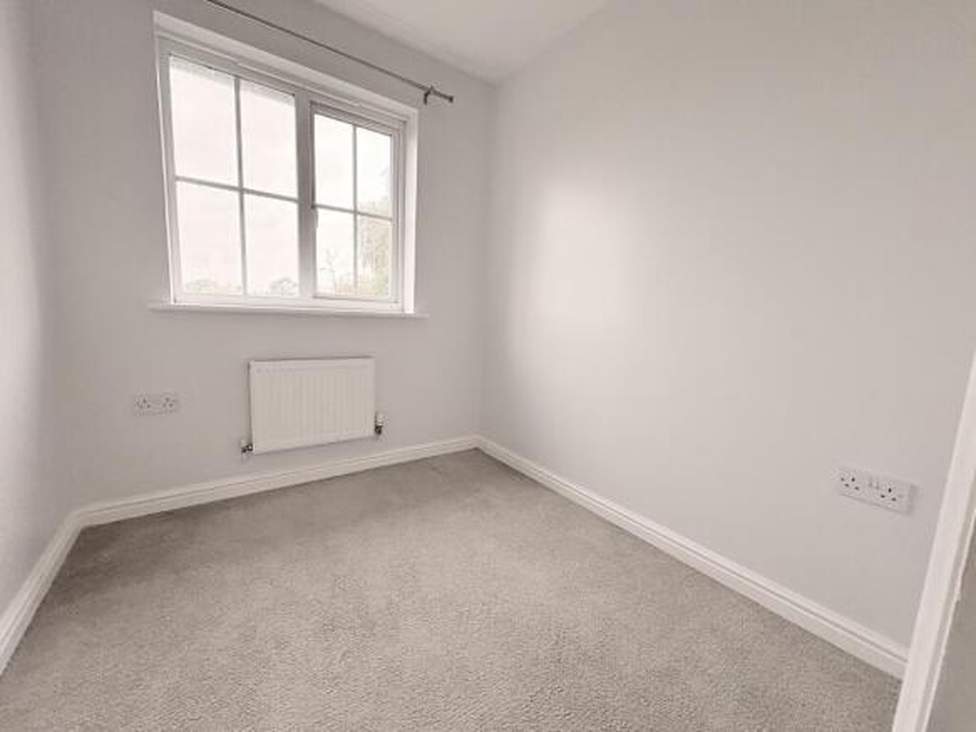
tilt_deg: -7.5
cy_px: 366
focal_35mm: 14
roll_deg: -3.7
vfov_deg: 85.7
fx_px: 395
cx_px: 488
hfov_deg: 102.1
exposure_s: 1/100
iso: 400
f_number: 2.2
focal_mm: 2.22
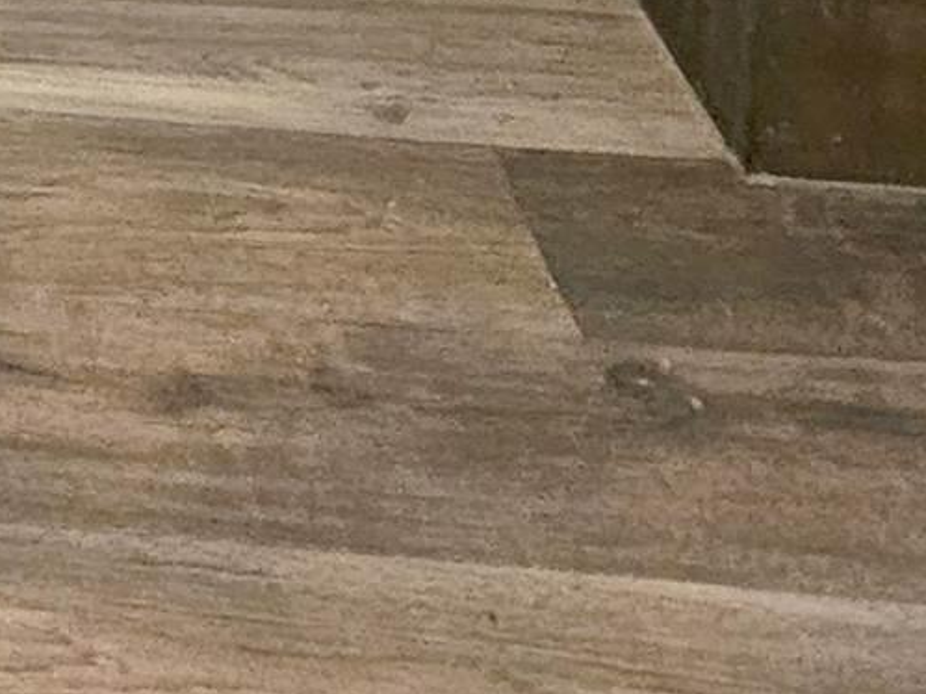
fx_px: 2140
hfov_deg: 19.1
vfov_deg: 11.8
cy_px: -1288
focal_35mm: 80
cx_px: -703
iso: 400
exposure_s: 1/60
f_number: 2.2
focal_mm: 2.2
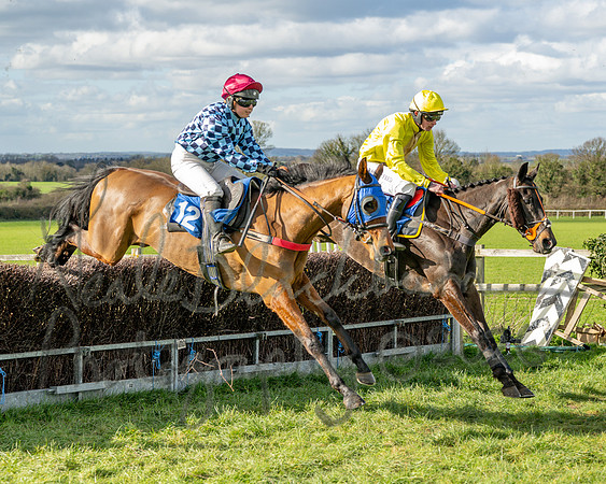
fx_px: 1684
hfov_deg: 20.4
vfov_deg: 16.4
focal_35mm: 94
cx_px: 351
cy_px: 234
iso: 400
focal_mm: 68
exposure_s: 1/1600
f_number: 4
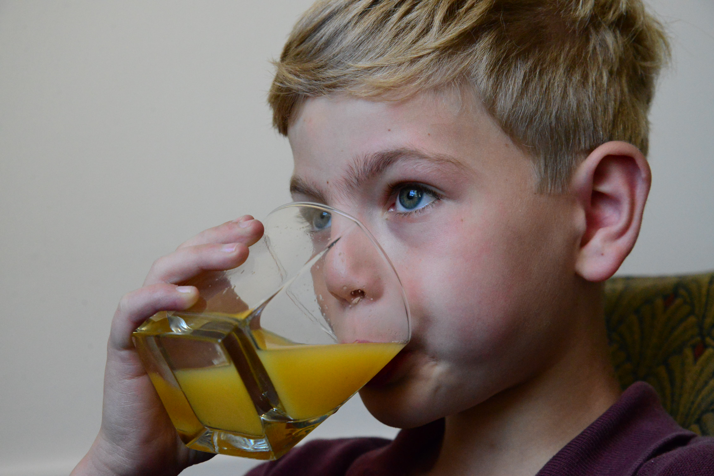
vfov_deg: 16.1
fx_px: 1686
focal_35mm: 85
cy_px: 238
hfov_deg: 23.9
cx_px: 357
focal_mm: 85
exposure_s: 1/200
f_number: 8
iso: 6400
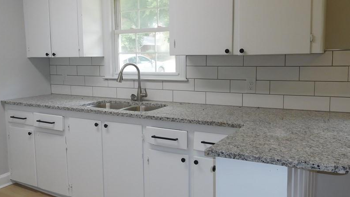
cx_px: 163
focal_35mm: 35
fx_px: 325
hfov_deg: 56.6
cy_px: 98
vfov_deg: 33.7
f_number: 3.4
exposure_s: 1/60
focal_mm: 4.5
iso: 125
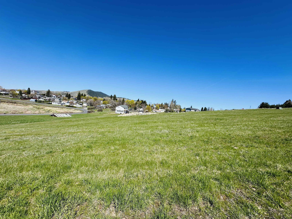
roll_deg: -5.3
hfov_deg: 102.1
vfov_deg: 85.7
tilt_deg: +0.3
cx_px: 146
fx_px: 118
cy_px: 110
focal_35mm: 14
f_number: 2.2
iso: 50
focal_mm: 2.22
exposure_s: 1/2174
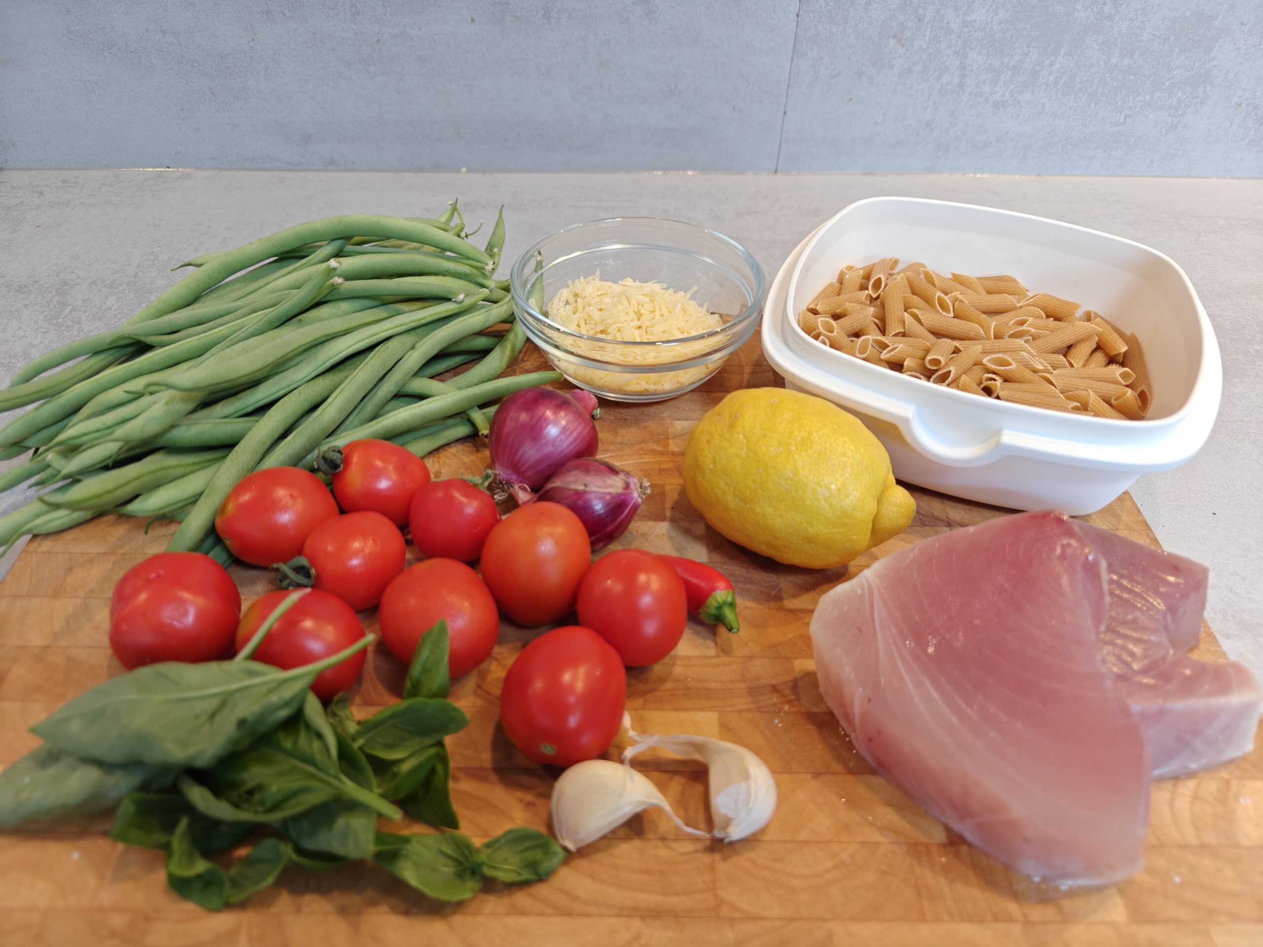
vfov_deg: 58.9
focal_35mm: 23
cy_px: 474
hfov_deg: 73.9
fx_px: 839
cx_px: 632
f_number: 1.6
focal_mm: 6.06
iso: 200
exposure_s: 1/88
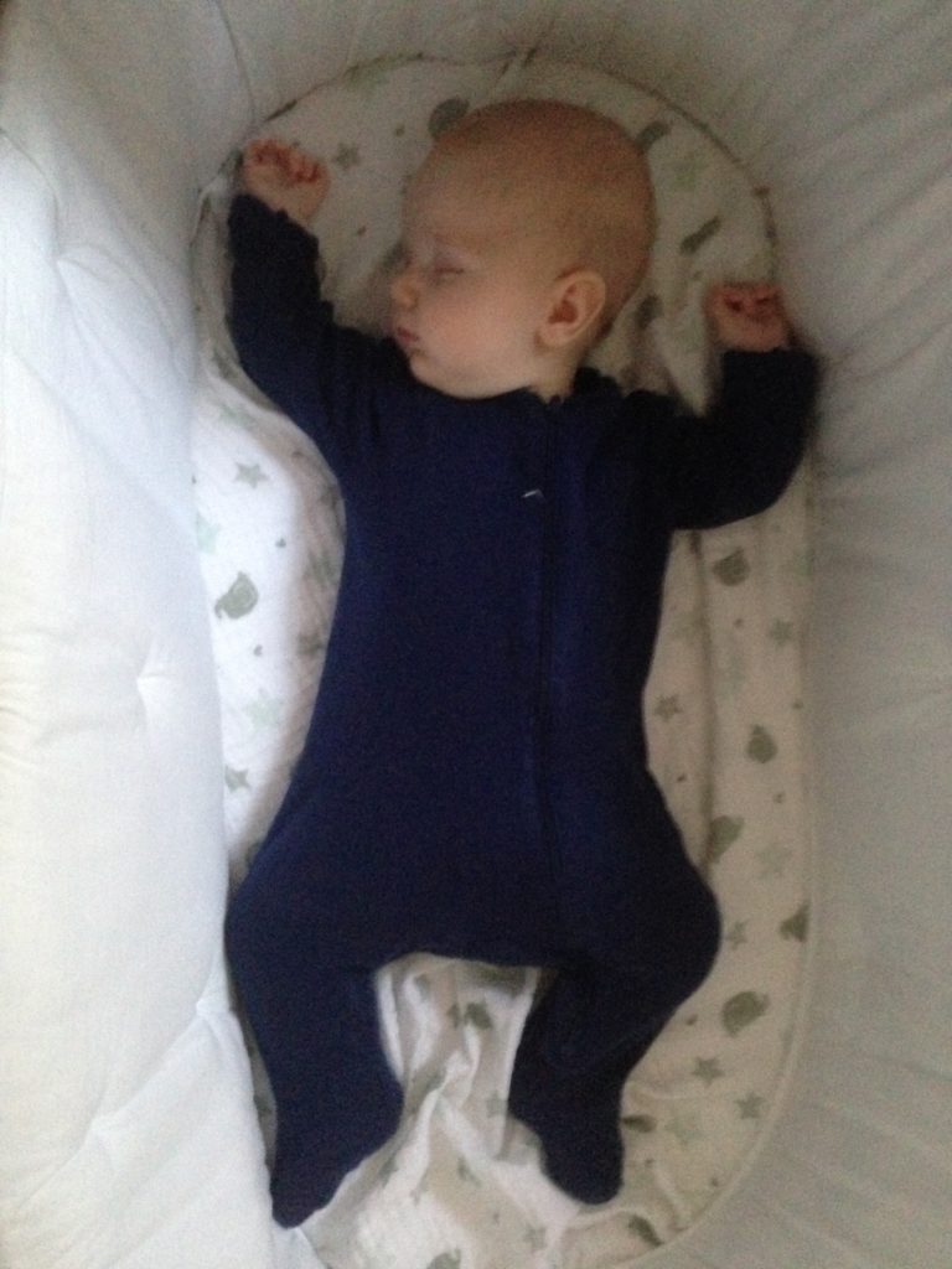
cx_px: 476
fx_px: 1210
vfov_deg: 55.4
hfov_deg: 42.9
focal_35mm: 33
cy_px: 634
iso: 640
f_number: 2.4
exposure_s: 1/15
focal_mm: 4.12
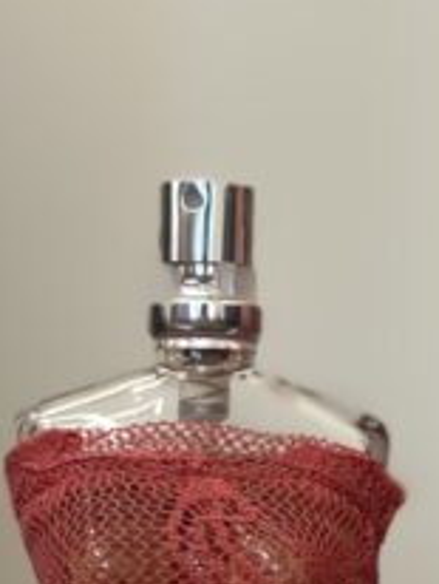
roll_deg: -0.1
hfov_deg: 11.4
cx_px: 473
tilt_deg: -4.8
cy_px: 556
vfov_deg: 15.1
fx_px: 2177
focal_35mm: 129
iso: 100
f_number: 1.5
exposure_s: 1/50
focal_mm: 5.7
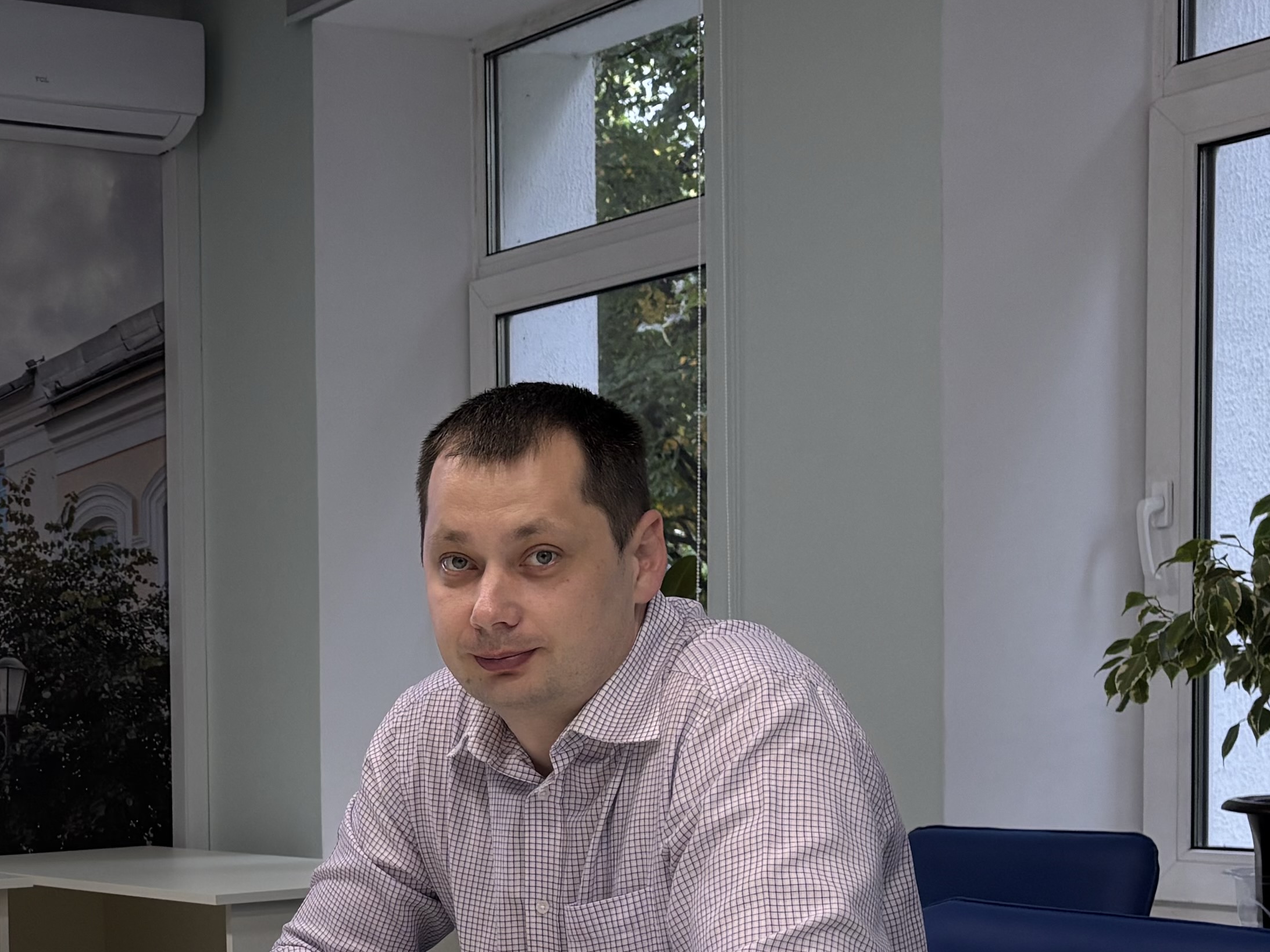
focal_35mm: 68
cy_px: 868
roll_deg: +1.7
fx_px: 2495
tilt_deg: -4.3
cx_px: 51
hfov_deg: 27.2
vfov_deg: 21.1
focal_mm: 5.96
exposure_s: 1/100
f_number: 1.6
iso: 80
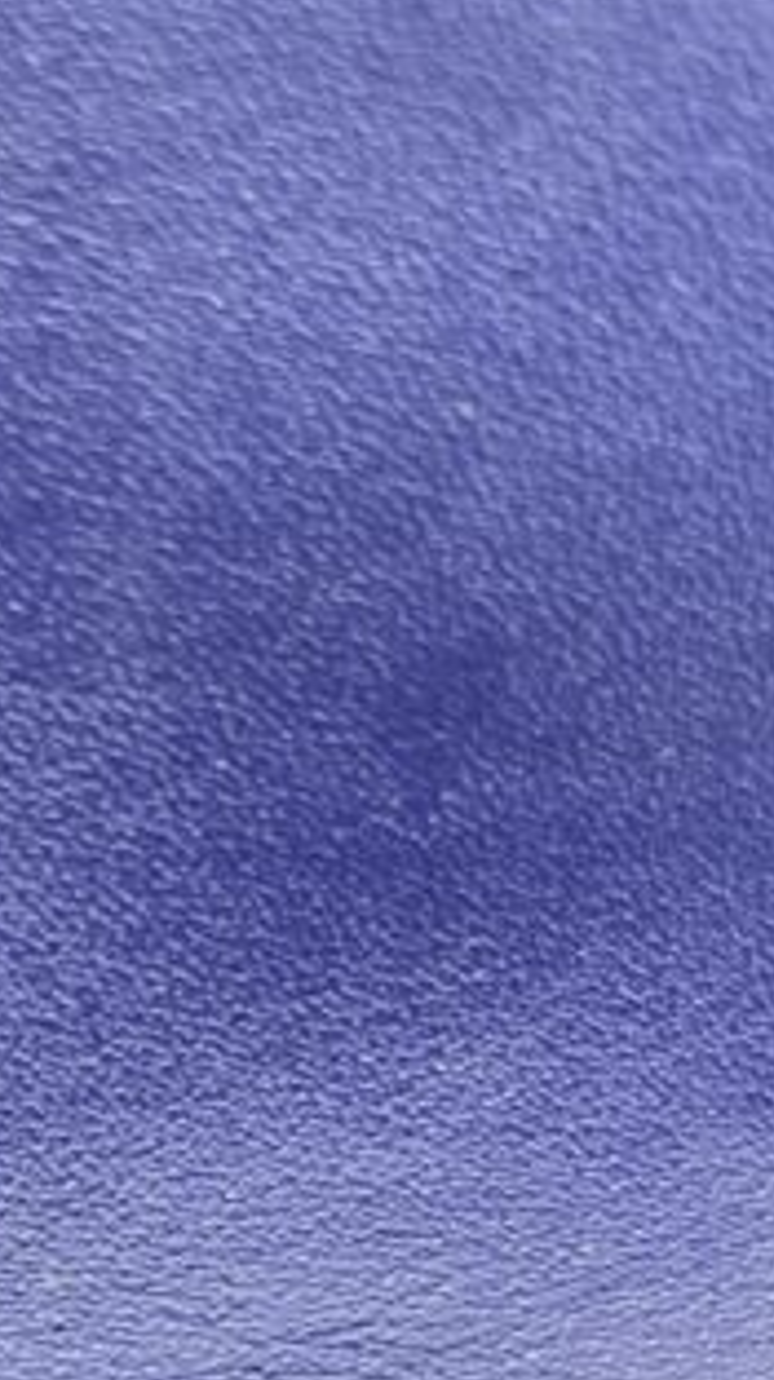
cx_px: -632
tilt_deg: -57.5
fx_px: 3401
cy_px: 1809
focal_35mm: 93
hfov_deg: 11.9
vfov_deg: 20.8
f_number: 1.5
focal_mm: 5.7
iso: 100
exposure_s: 1/50
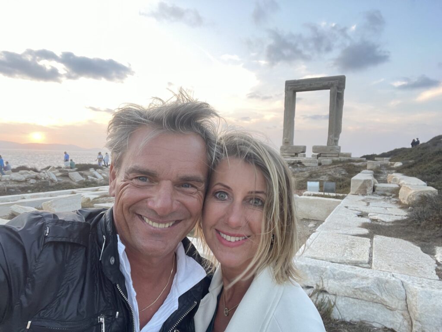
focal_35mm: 23
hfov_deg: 73.9
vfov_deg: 58.9
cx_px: 221
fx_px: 294
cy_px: 166
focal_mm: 2.71
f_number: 2.2
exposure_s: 1/64
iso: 100
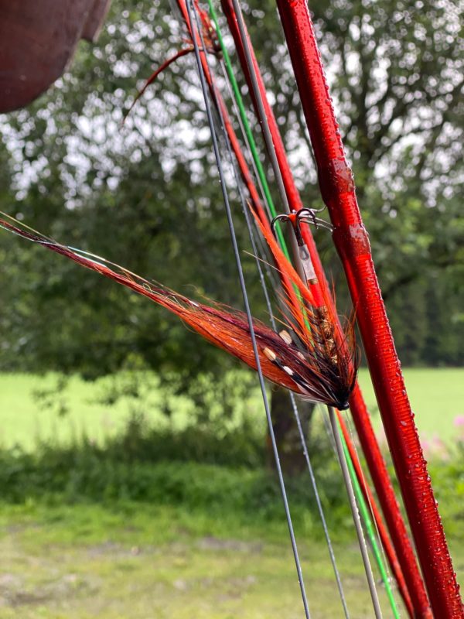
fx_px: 929
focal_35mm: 52
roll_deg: -1.0
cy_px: 310
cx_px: 232
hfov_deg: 28.0
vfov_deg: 36.8
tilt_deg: +3.0
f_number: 2
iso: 160
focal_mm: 6
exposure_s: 1/122
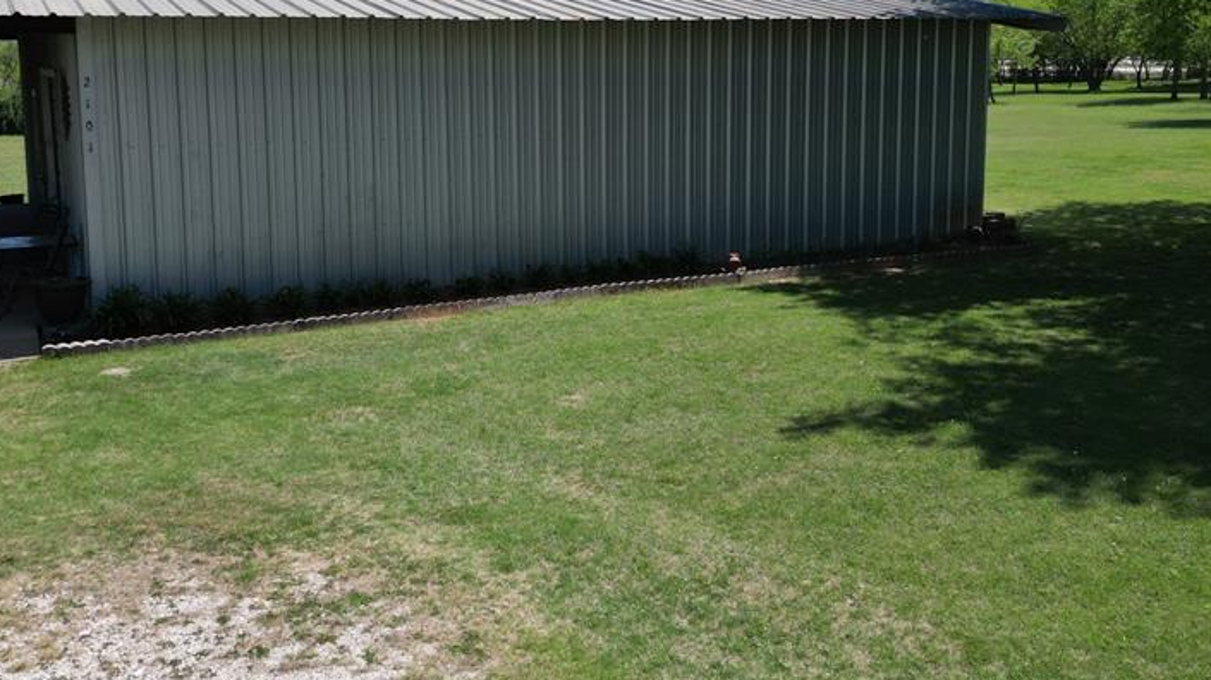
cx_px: 510
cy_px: 223
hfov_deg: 52.6
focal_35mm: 38
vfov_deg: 30.9
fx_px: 1220
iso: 110
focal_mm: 6.72
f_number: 1.7
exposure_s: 1/3200
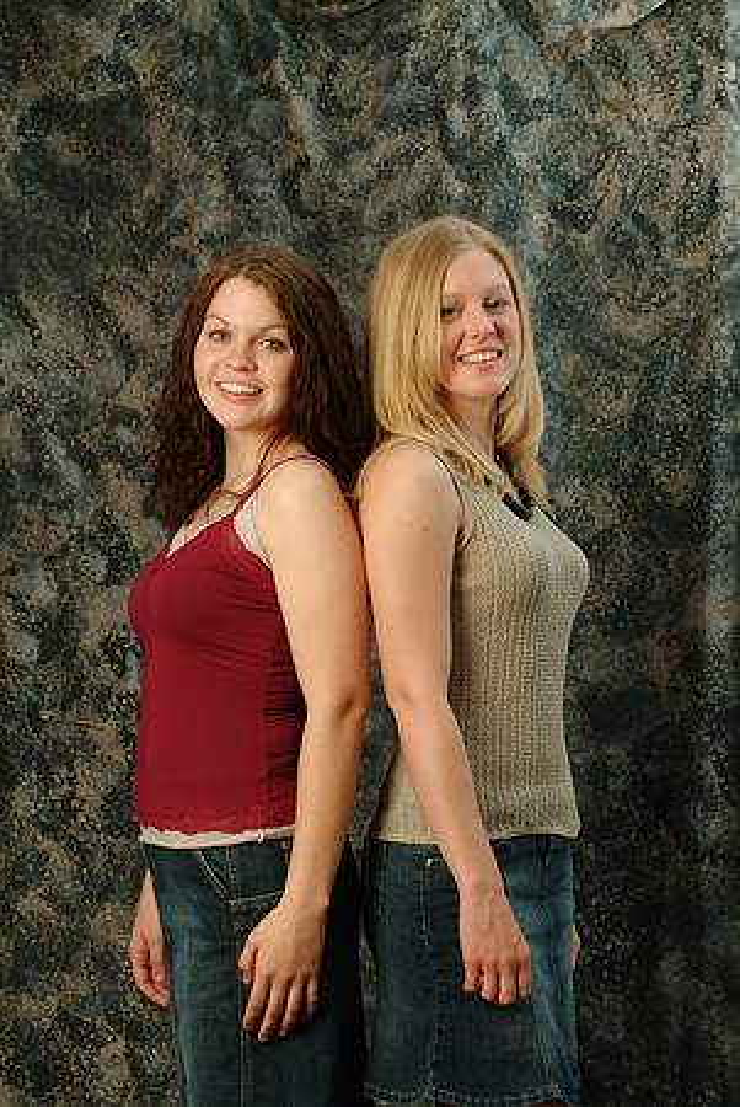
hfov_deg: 11.6
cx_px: 370
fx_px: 3645
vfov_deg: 17.3
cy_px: 554
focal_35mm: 118
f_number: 13
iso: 400
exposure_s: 1/125
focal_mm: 79
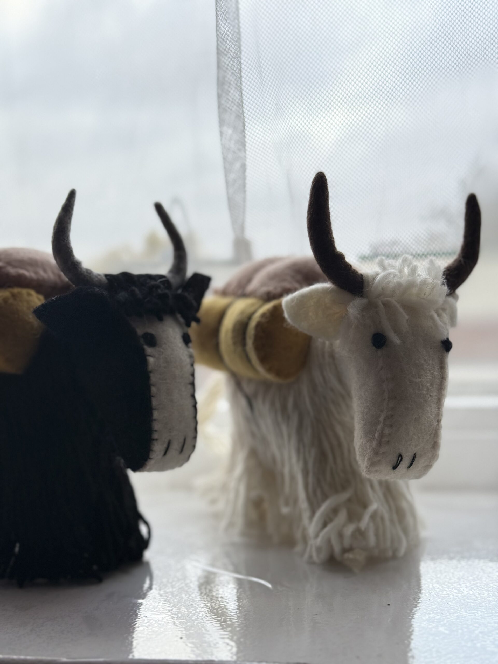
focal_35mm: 48
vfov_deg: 39.7
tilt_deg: -1.7
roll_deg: +2.3
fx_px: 921
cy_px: 332
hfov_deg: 30.3
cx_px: 249
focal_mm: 6.76
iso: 200
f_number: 1.78
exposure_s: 1/115
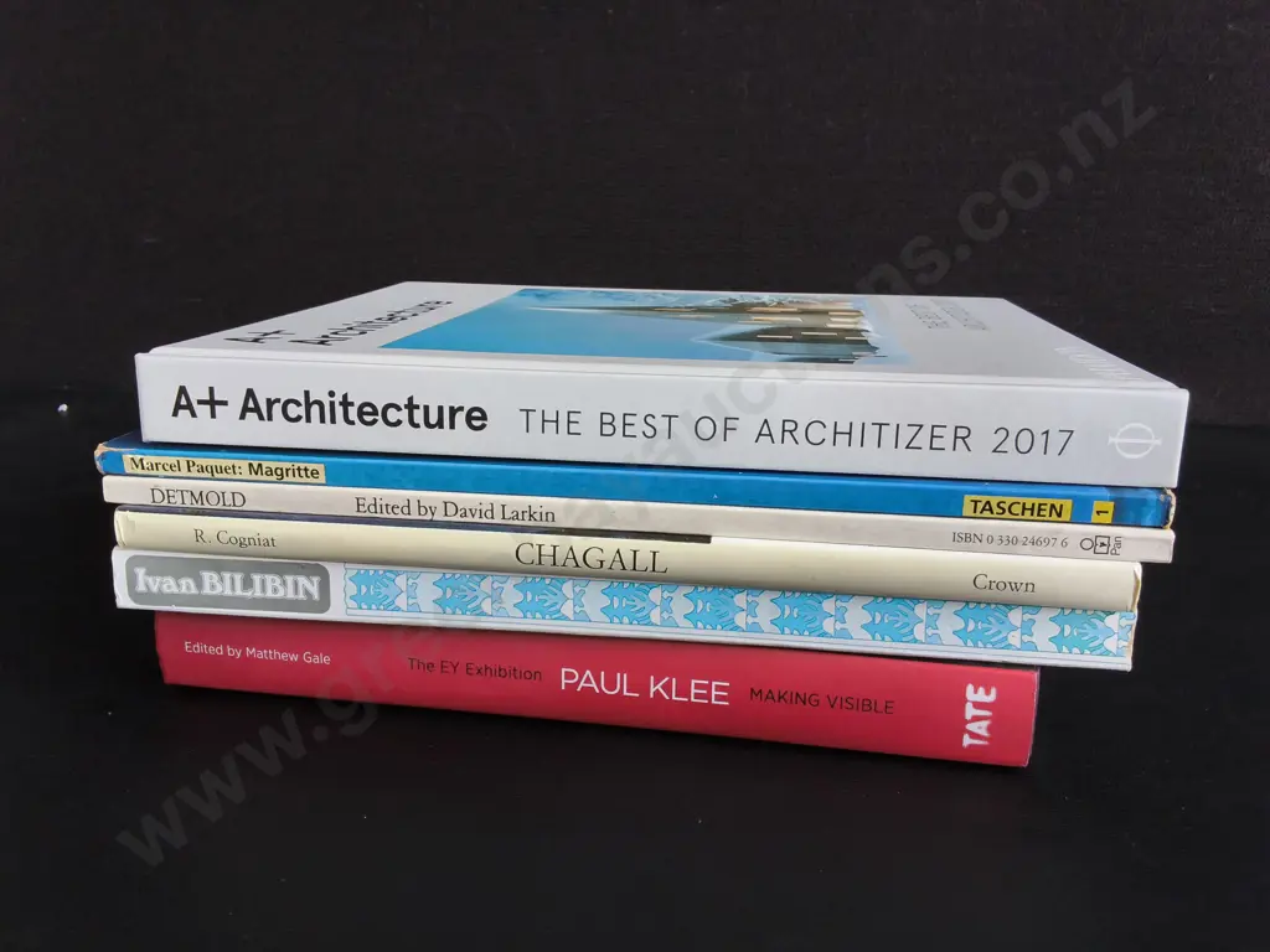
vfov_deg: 51.4
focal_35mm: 27
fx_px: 991
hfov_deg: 65.3
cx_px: 635
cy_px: 476
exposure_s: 1/100
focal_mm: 2.87
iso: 80
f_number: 2
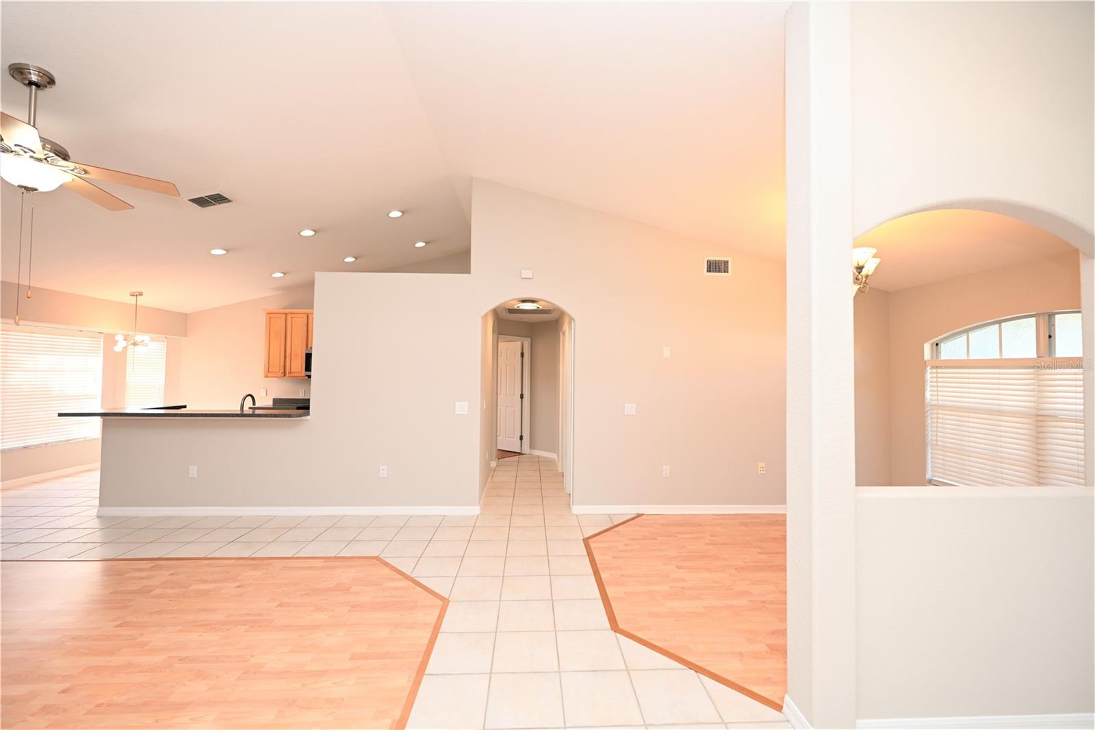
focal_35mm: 14
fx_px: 426
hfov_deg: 104.3
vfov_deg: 81.2
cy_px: 365
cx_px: 548
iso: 220
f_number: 4
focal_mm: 14
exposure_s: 1/60
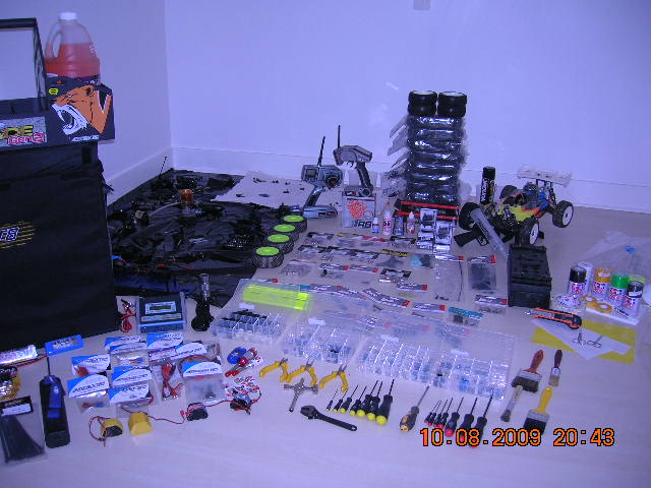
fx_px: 639
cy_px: 244
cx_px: 326
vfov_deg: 41.8
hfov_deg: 54.0
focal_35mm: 34
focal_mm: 5.7
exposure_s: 1/60.1
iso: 52
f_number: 2.9
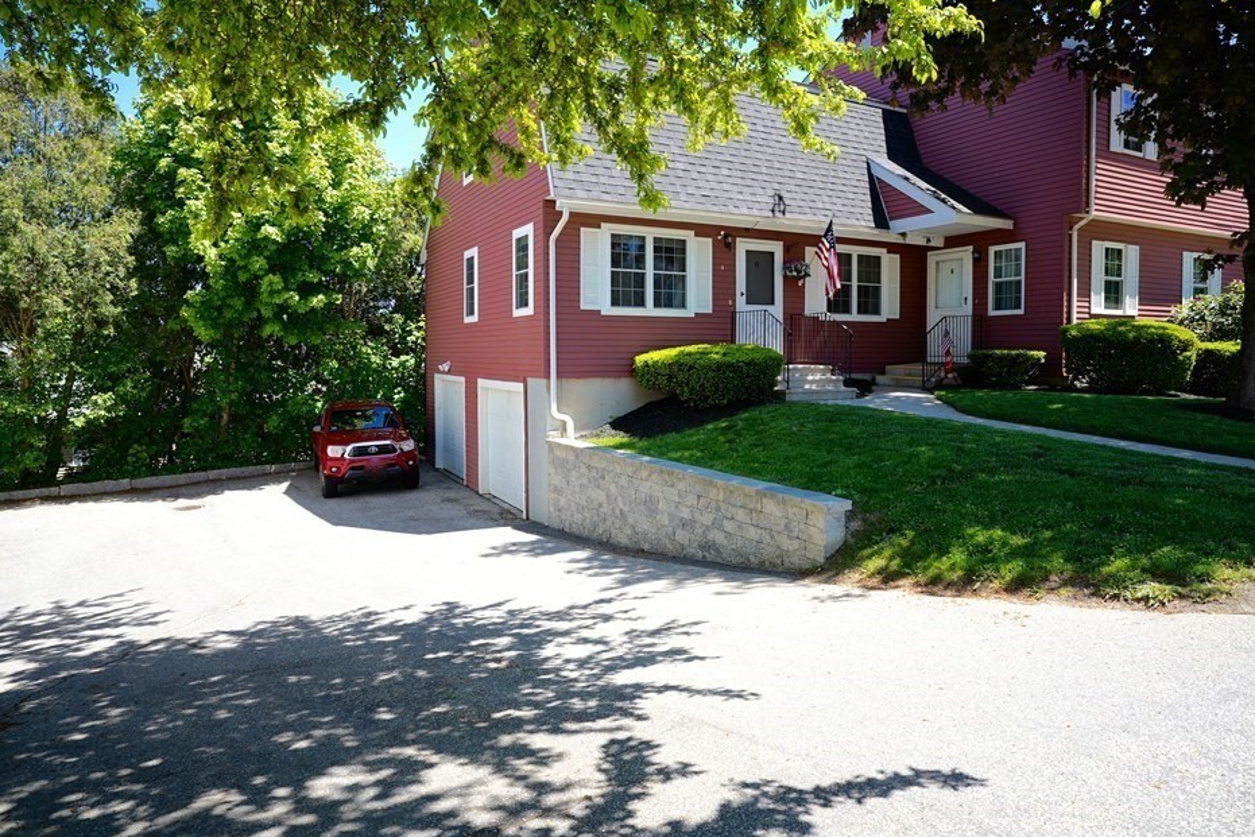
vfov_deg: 57.2
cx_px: 624
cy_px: 383
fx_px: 767
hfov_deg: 78.6
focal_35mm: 22
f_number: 5
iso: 100
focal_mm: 20
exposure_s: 1/200
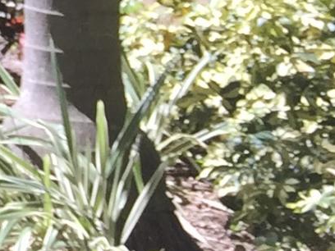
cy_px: -376
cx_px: -846
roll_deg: -1.2
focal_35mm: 213
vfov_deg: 6.6
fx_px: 2061
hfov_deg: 7.5
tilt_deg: -1.9
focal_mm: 4.15
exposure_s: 1/648
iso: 32
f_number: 2.2
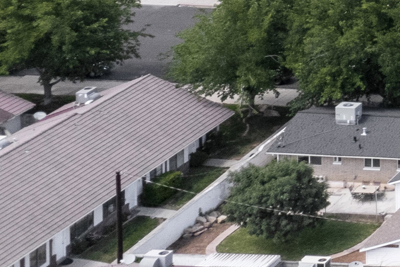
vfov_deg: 10.1
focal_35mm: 123
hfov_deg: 11.9
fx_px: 1366
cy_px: -307
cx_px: 1080
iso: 110
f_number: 2.8
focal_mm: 8.38
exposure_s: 1/90
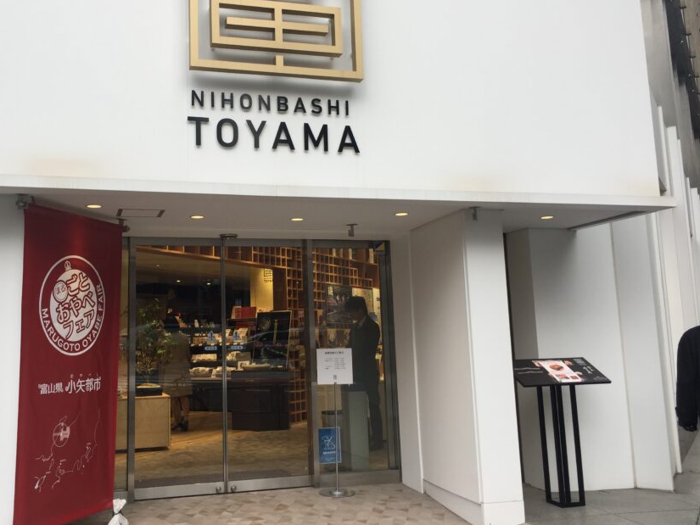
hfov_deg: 51.0
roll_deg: +1.3
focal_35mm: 36
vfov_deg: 39.6
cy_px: 230
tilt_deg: +8.4
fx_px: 728
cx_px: 274
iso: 32
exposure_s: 1/250
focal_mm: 4.15
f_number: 2.2
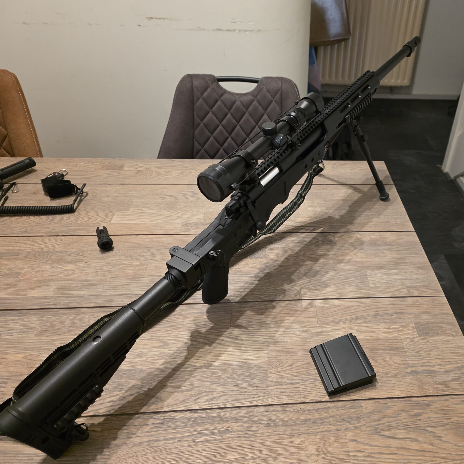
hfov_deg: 56.0
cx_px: 312
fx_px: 425
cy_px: 230
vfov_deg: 57.3
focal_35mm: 28
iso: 1250
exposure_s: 1/100
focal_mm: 6.3
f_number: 1.7
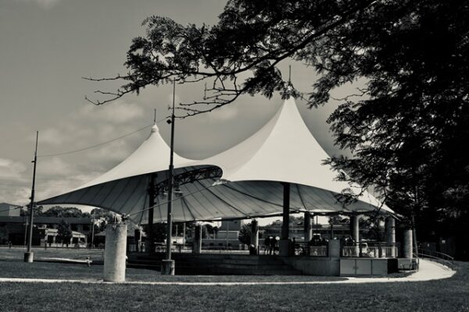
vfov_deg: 31.9
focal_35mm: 42
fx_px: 547
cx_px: 234
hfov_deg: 46.4
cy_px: 156
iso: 100
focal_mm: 28
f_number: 10
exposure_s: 1/320
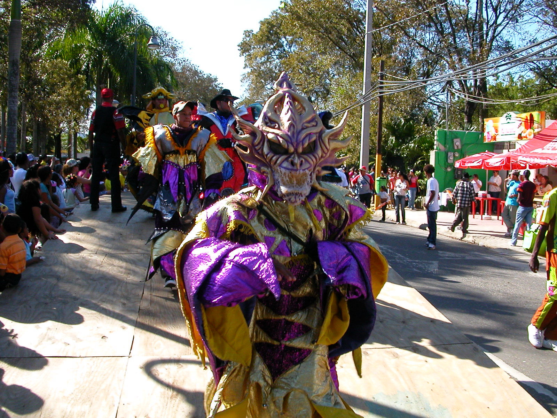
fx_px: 595
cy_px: 209
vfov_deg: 38.7
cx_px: 278
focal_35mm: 37
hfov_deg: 50.1
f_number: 4.5
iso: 100
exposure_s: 1/264
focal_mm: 5.6
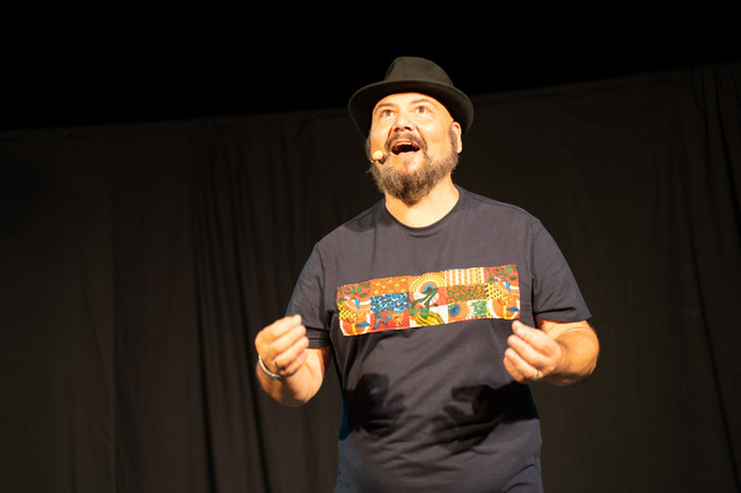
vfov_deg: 18.2
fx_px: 1543
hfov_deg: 27.0
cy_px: 246
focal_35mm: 75
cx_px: 370
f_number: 2.8
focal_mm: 75
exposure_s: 1/80
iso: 1000
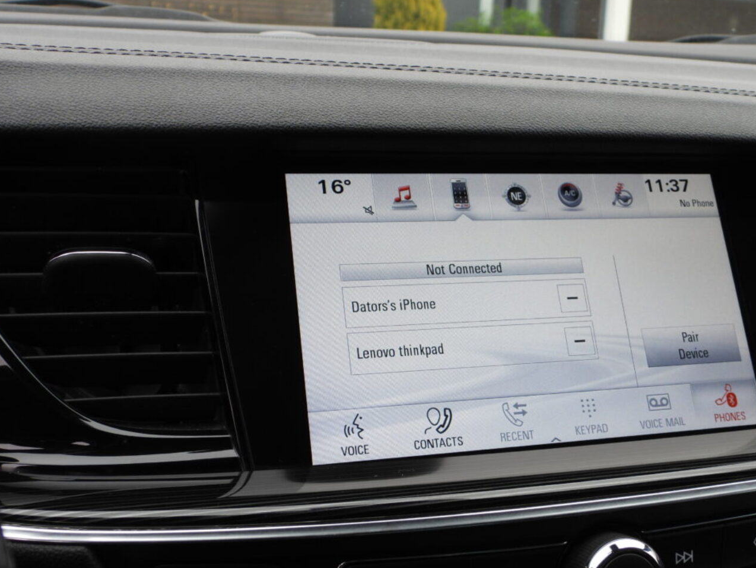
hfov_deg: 42.7
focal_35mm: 44
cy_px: 320
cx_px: 467
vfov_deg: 32.8
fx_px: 961
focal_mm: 6.3
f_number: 3.2
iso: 100
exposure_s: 1/100
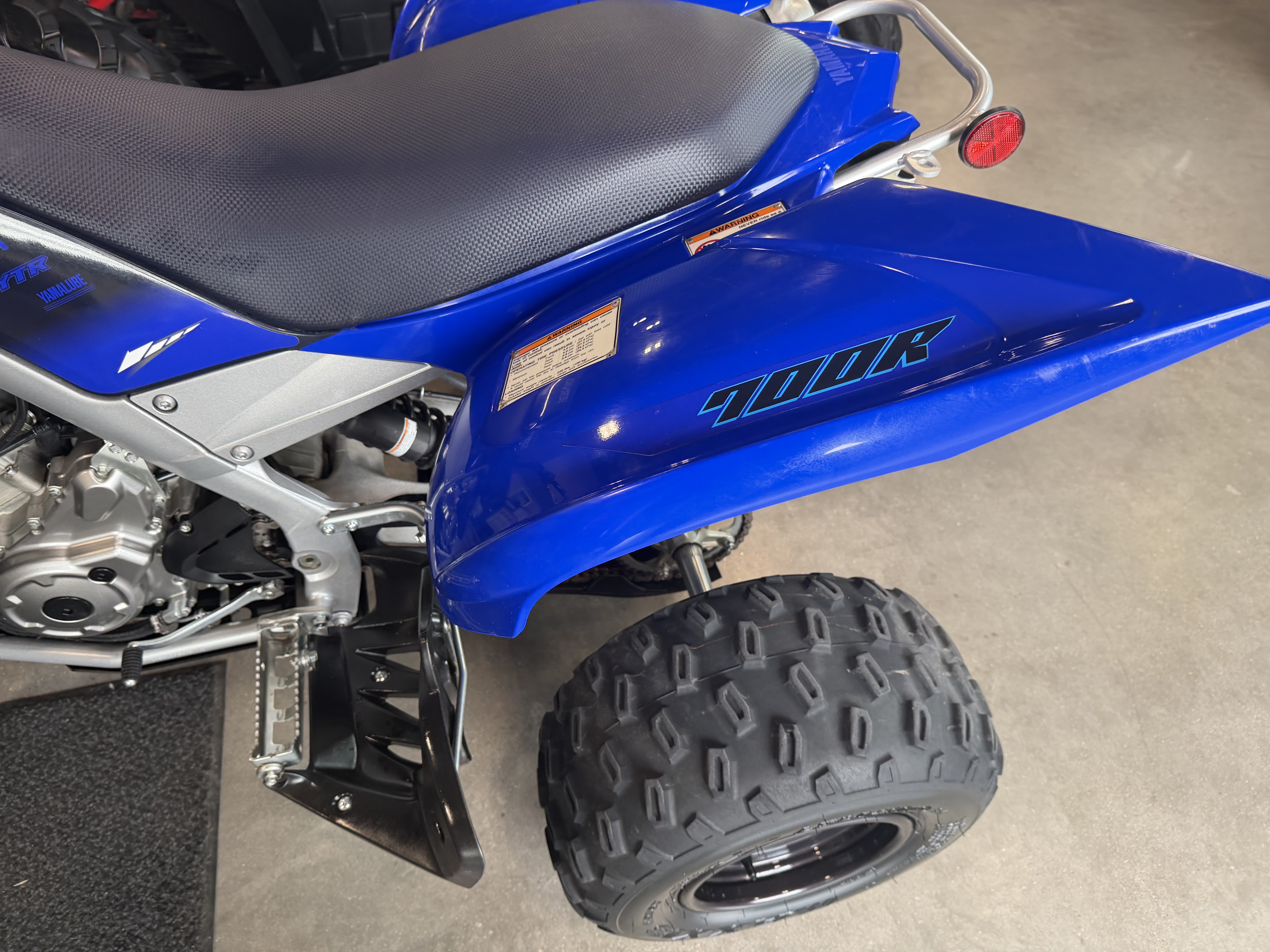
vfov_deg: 56.8
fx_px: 881
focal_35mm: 24
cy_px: 476
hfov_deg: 71.6
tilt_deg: -50.9
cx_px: 635
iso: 160
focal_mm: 6.76
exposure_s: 1/121
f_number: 1.78
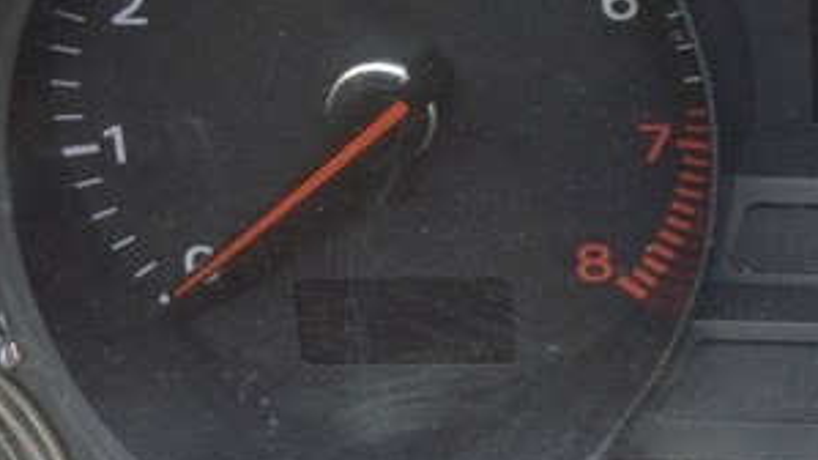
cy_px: 398
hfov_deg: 18.2
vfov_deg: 10.7
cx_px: 914
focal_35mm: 113
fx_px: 2446
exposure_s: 1/20
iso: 400
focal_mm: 21
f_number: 5.6
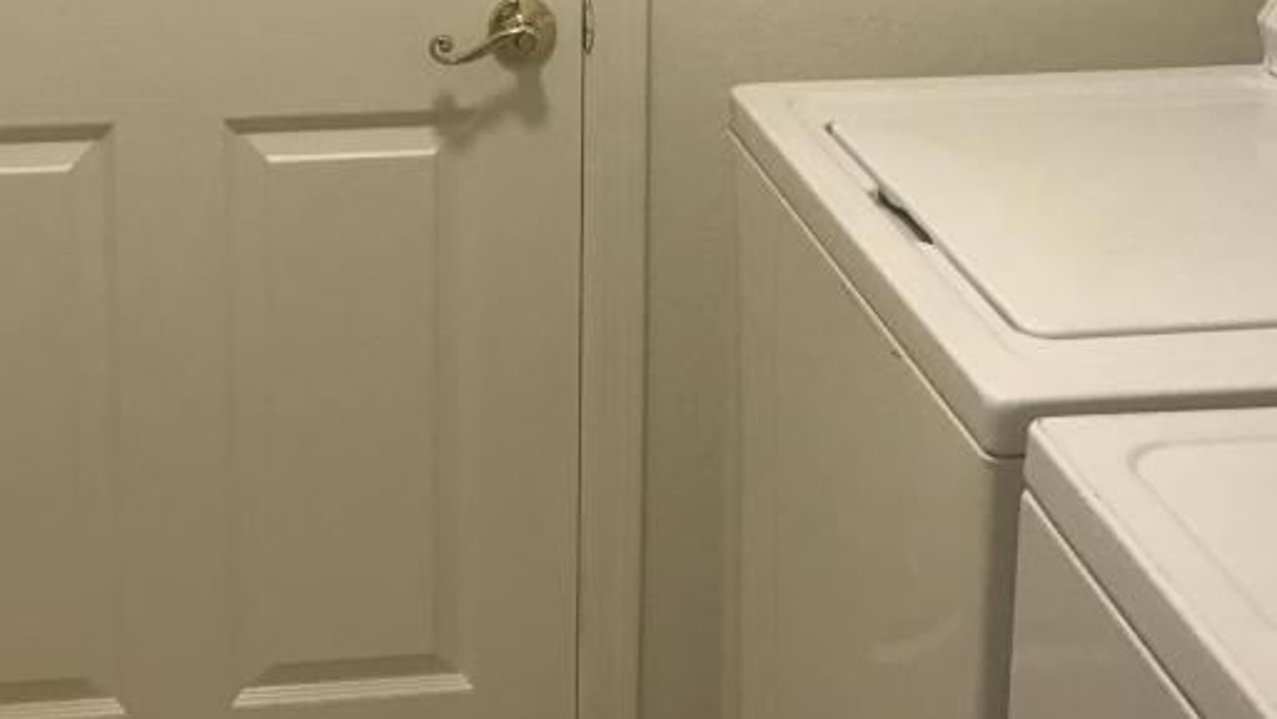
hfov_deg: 34.3
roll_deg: -0.8
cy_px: -145
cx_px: 559
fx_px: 2066
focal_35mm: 61
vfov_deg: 18.7
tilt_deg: -8.9
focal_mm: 3.99
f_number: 1.8
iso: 32
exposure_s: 1/30
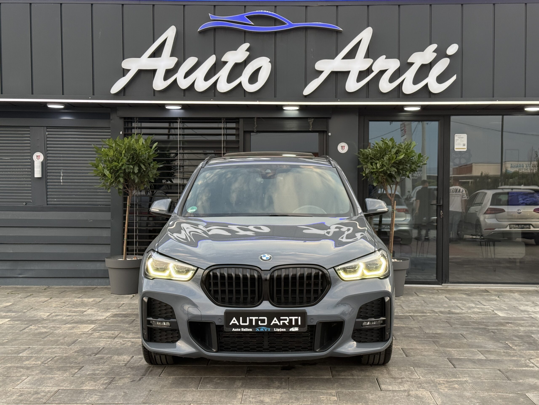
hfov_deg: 39.7
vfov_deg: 30.3
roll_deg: +0.1
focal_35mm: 48
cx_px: 270
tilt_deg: -0.8
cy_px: 202
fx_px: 747
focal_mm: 6.76
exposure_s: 1/266
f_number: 1.78
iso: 80
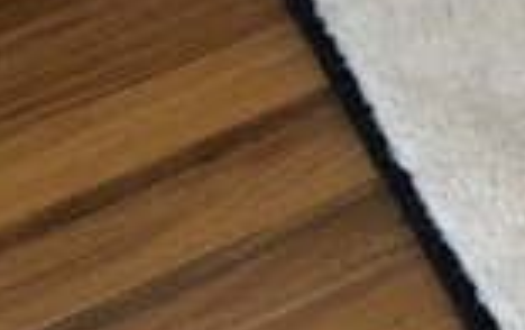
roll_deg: +2.7
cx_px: 1350
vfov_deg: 6.6
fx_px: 2823
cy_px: -121
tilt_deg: -43.7
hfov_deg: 9.3
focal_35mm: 197
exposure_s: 1/33
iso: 160
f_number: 2.2
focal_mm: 4.15
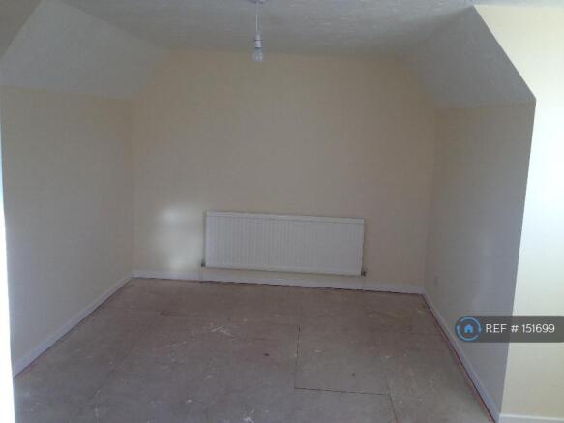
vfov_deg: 40.7
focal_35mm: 35
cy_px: 212
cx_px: 282
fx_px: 570
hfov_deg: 52.6
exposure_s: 1/100
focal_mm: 4.28
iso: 100
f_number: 2.4
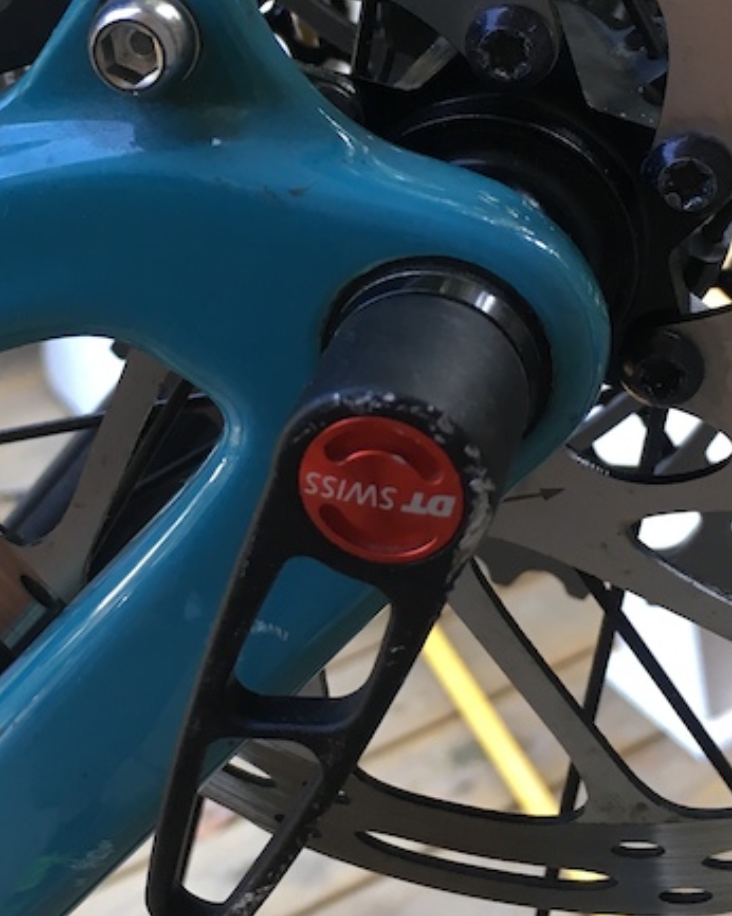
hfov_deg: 22.7
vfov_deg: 27.9
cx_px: 269
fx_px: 1816
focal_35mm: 67
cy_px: 237
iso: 25
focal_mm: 4.15
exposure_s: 1/30
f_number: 2.2
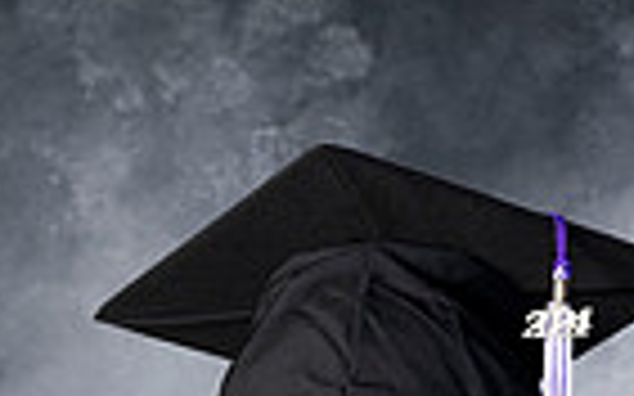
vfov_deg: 5.3
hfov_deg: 8.7
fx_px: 4162
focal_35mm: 241
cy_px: 950
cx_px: 387
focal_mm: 74
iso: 250
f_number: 9
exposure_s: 1/160
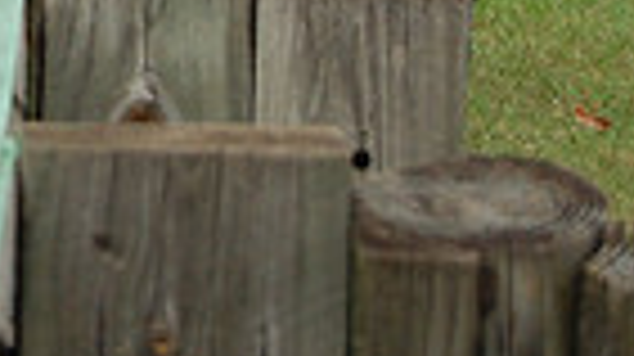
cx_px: -364
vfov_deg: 3.4
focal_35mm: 356
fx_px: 5982
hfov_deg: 6.0
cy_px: -370
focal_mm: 55
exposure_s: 1/640
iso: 400
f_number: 5.6
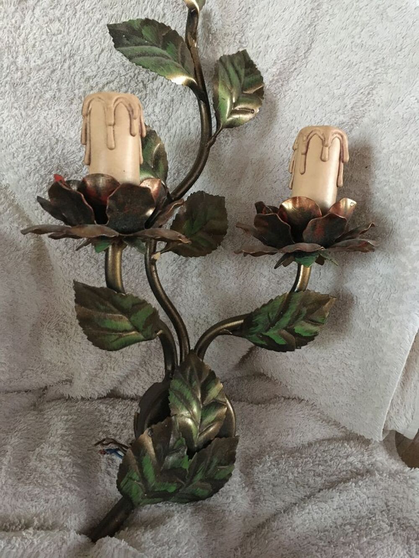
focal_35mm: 29
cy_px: 279
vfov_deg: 61.7
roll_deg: -0.7
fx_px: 468
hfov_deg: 48.2
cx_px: 210
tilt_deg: -25.0
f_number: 2.2
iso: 500
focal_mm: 4.15
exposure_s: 1/17
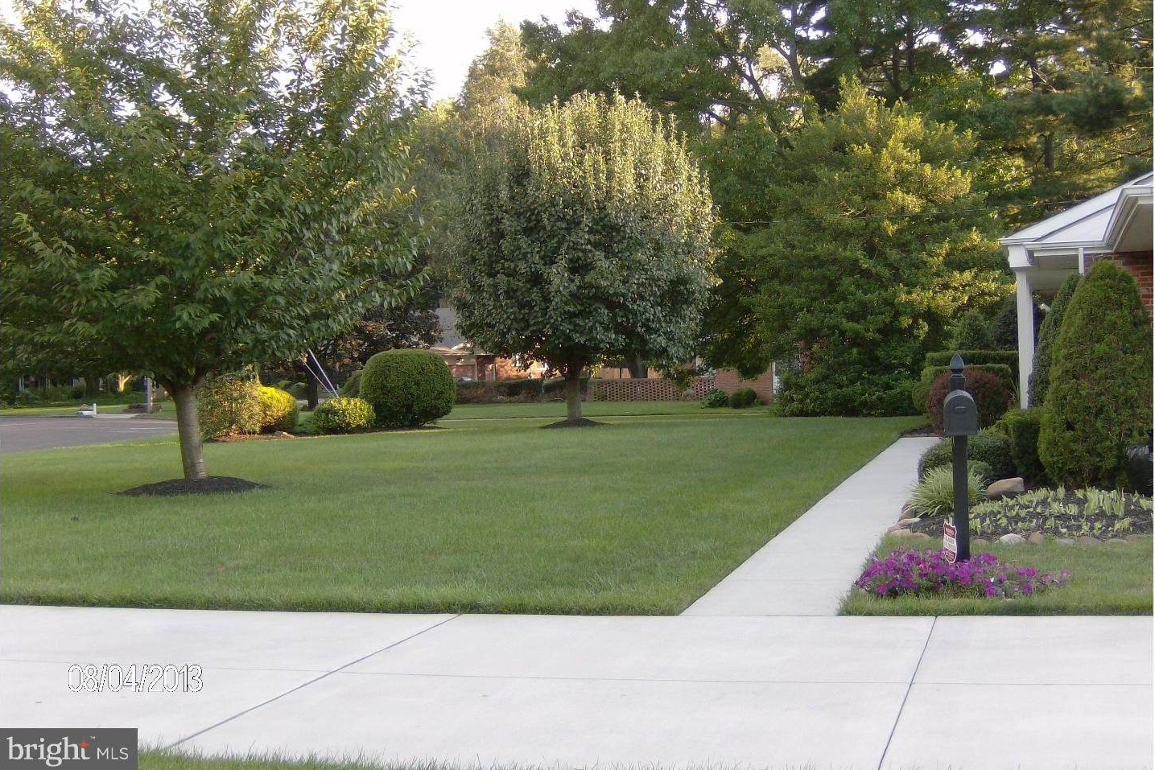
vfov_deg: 28.1
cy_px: 340
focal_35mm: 48
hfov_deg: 41.1
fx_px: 1540
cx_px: 576
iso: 100
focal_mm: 7.7
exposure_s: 1/119
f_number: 3.1
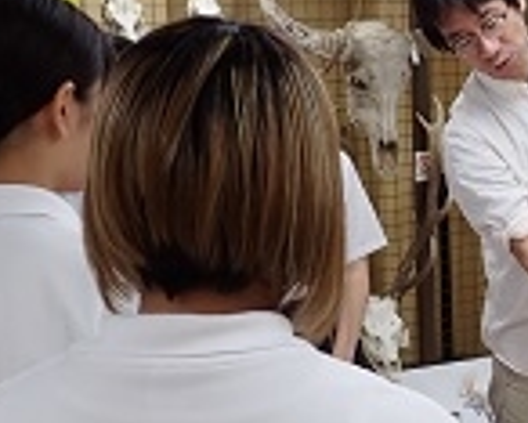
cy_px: 226
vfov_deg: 18.3
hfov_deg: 22.0
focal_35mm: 84
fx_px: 1314
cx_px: 506
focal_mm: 5.4
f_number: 2.3
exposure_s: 1/125
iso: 125
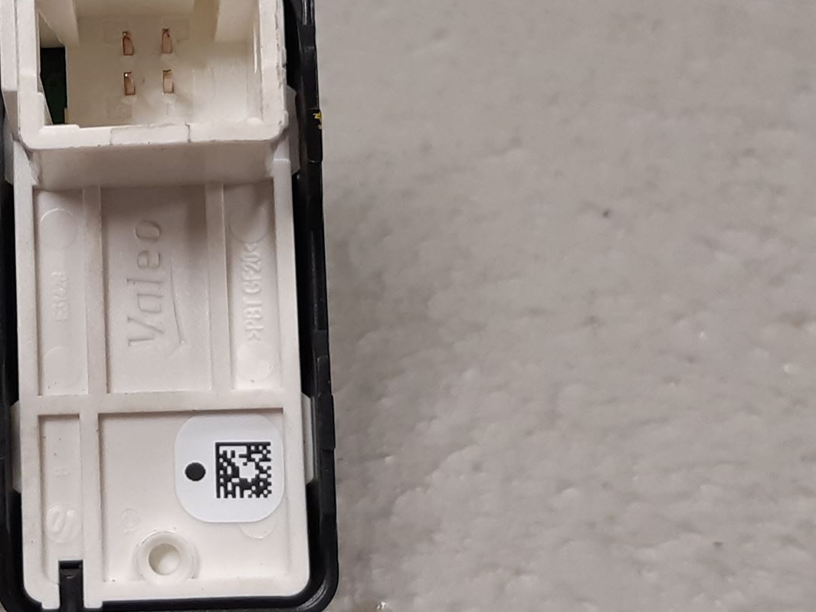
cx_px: 90
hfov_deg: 36.0
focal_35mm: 50
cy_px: 214
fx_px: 1179
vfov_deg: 29.0
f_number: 1.7
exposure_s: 1/50
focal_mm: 3.93
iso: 80
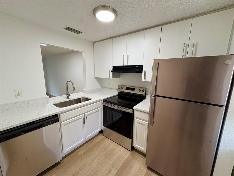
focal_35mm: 14
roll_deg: +0.1
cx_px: 117
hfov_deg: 102.1
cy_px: 88
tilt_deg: -10.1
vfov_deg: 85.7
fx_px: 95
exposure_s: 1/60
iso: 125
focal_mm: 2.22
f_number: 2.2
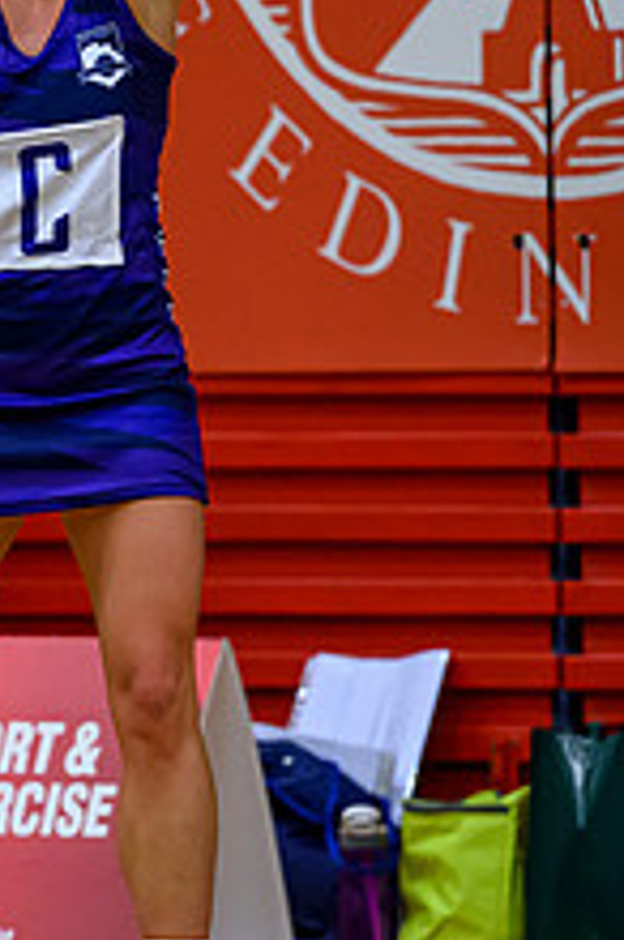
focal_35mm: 710
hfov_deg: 1.9
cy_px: 214
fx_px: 18517
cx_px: -27
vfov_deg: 2.9
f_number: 2.8
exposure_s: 1/1000
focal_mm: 200
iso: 4000
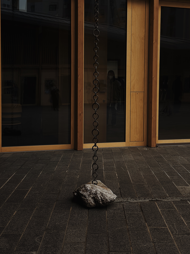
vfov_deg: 36.8
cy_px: 127
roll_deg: -0.1
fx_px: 380
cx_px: 95
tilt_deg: -5.0
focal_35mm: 52
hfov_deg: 28.0
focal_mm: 6
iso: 32
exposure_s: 1/255
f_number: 2
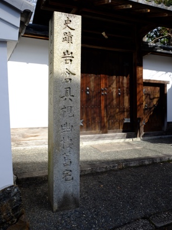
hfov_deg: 46.8
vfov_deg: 59.9
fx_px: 199
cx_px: 87
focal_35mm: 30
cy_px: 109
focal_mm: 18
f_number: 7.1
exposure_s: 1/250
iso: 200
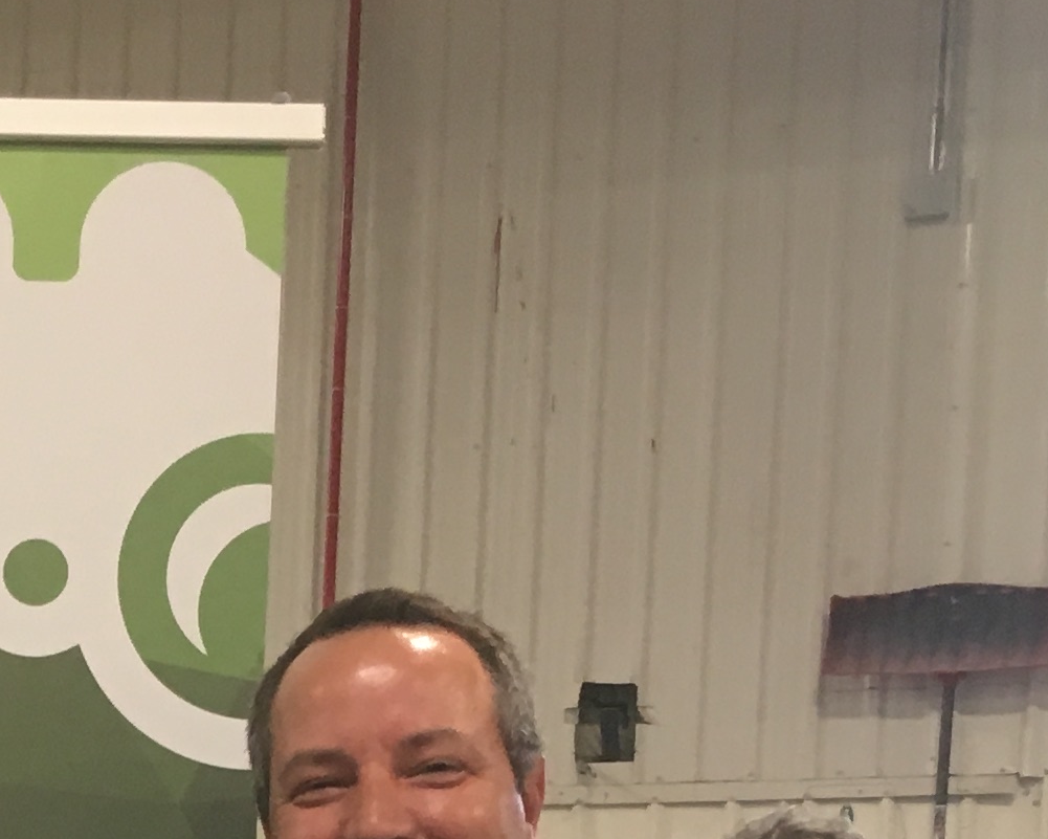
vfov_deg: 12.4
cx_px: -251
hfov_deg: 16.1
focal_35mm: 114
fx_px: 3536
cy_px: 1511
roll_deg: -1.8
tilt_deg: -5.5
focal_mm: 4.15
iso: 100
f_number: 2.2
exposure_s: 1/30
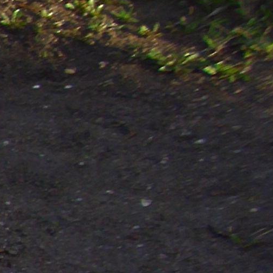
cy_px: 580
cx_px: -706
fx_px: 1990
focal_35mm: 223
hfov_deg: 6.7
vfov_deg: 7.5
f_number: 3
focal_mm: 6.2
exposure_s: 1/139
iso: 50
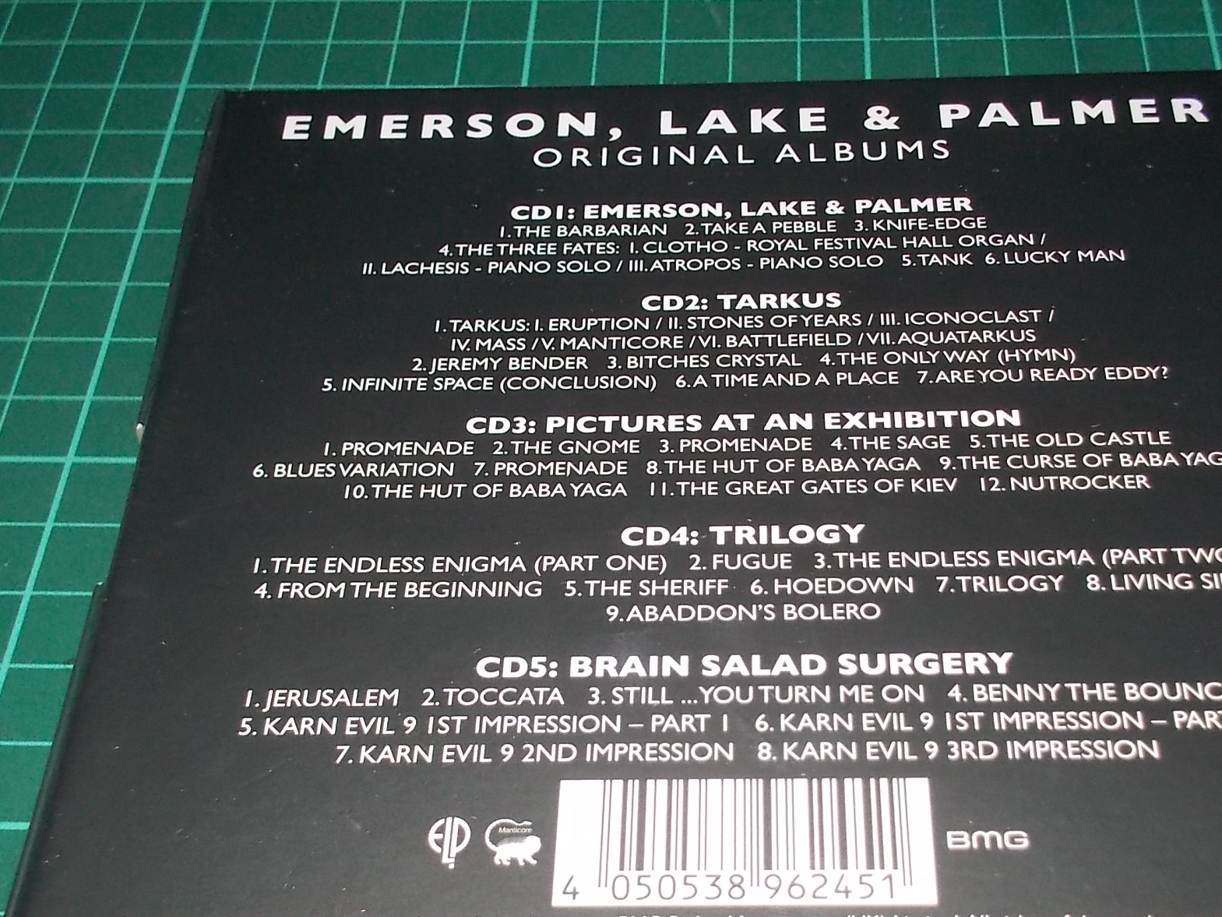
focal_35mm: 42
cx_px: 709
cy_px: 649
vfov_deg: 33.9
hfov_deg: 44.6
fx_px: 1483
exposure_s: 1/30
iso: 200
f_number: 3.3
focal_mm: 4.1
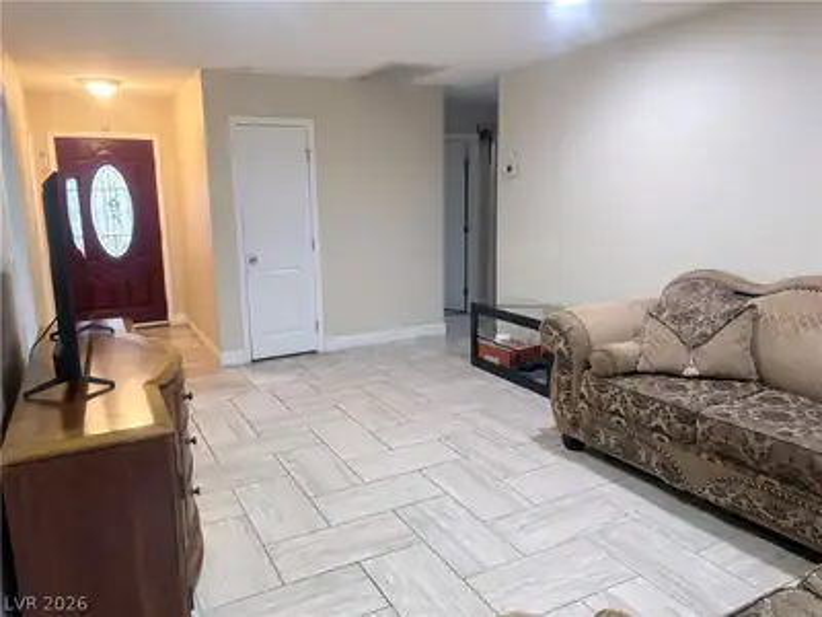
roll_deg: +1.8
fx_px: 617
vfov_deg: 53.1
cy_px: 308
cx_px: 411
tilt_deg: -9.8
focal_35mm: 26
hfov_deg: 67.3
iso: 250
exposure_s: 1/60
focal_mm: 5.96
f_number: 1.6
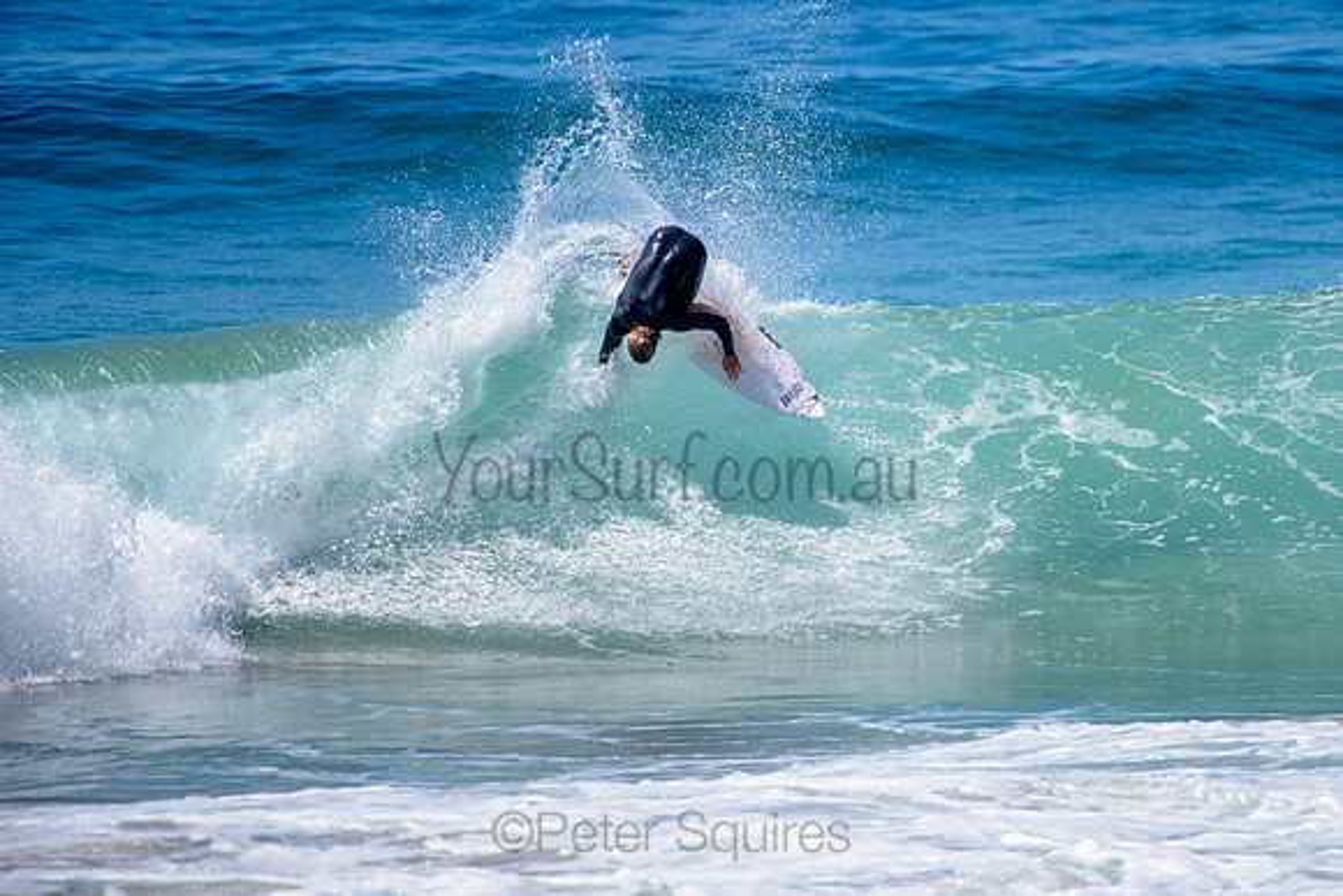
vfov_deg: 2.2
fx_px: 22866
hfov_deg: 3.4
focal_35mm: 613
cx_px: 823
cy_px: 361
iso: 125
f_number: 5.6
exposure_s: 1/2000
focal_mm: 500
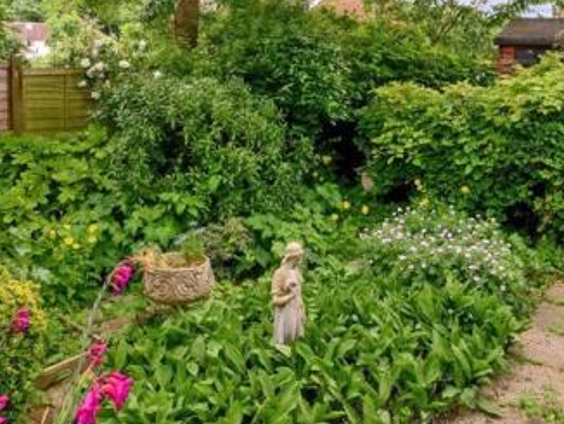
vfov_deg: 46.1
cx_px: 308
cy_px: 93
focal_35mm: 29
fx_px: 473
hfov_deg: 61.5
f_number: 22
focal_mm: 10
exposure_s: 1/50
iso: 400
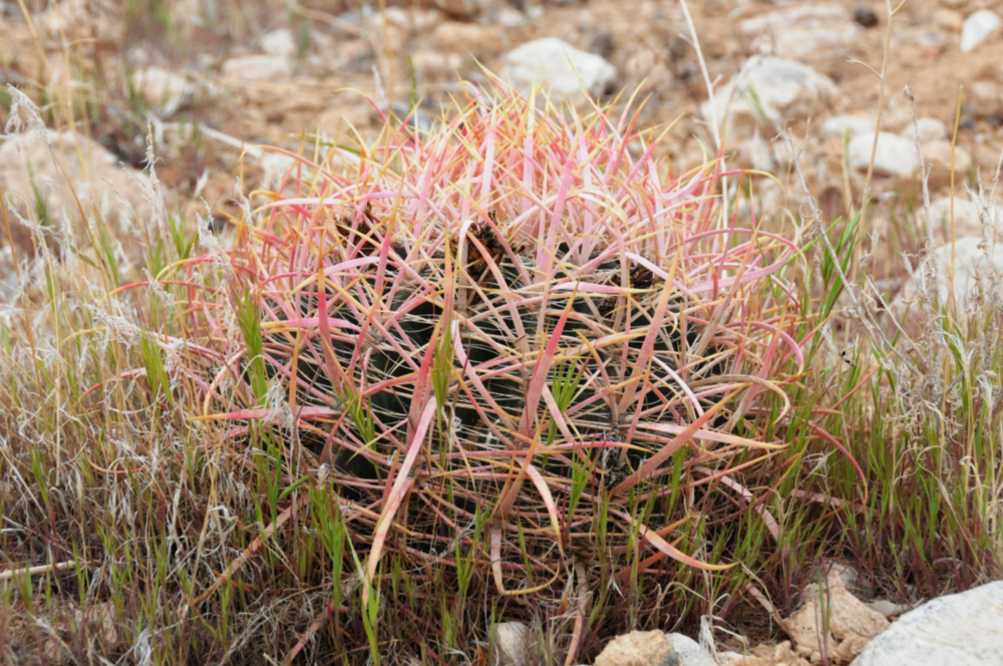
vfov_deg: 18.1
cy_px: 333
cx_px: 502
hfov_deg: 27.0
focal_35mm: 75
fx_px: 2087
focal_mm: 50
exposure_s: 1/640
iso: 800
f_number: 9
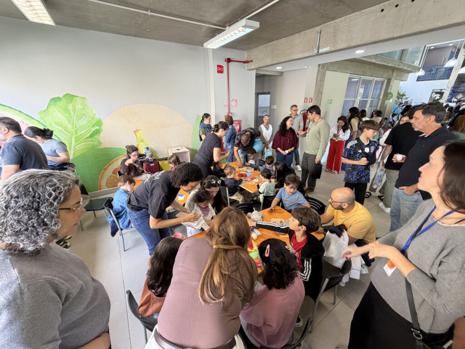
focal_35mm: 14
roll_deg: +0.6
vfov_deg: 85.7
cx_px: 232
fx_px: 188
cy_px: 174
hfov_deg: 102.1
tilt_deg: -20.3
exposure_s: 1/120
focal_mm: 2.22
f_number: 2.2
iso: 250
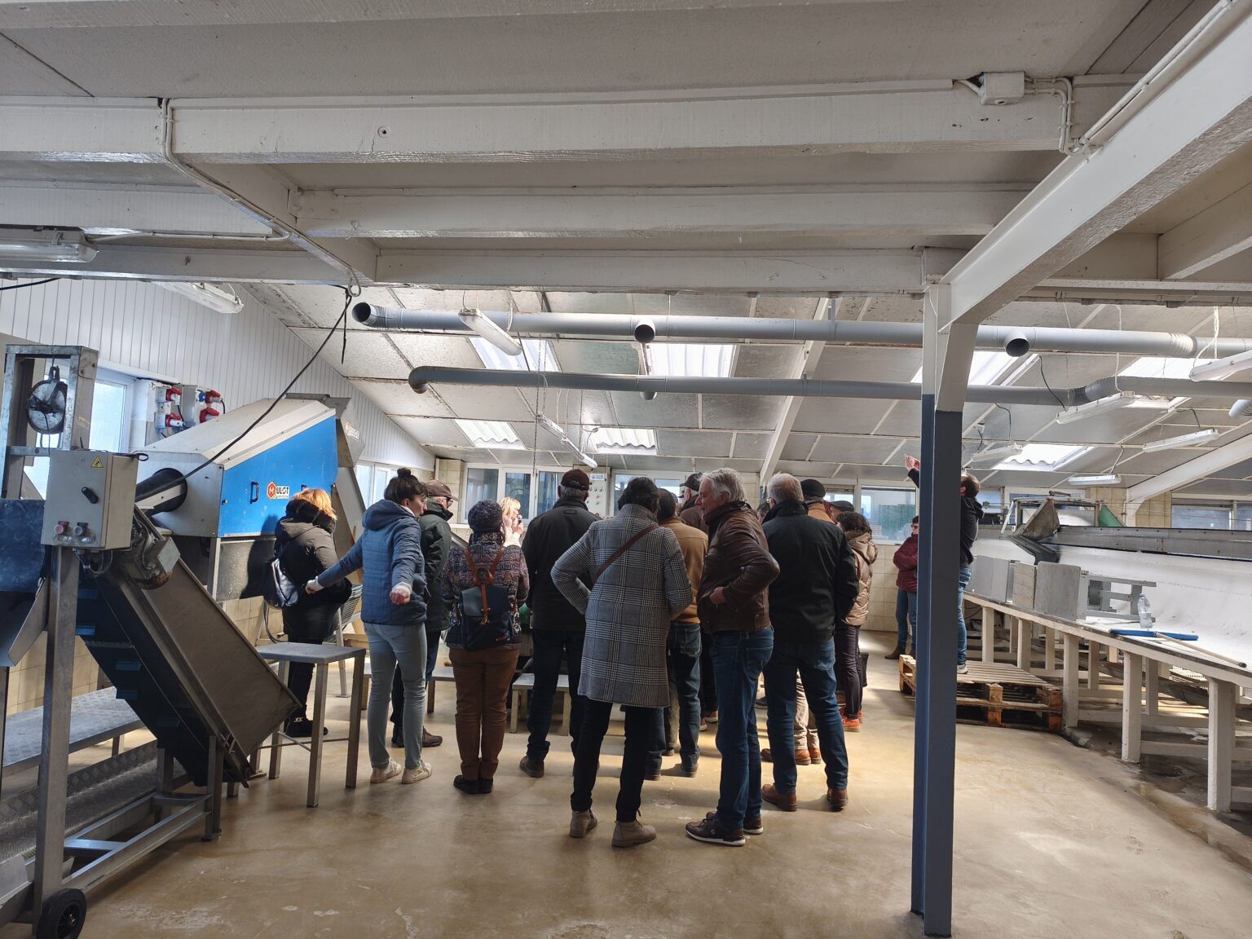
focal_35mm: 23
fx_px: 832
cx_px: 626
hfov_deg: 73.9
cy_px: 470
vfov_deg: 58.9
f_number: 1.7
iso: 320
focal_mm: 6.06
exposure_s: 1/50
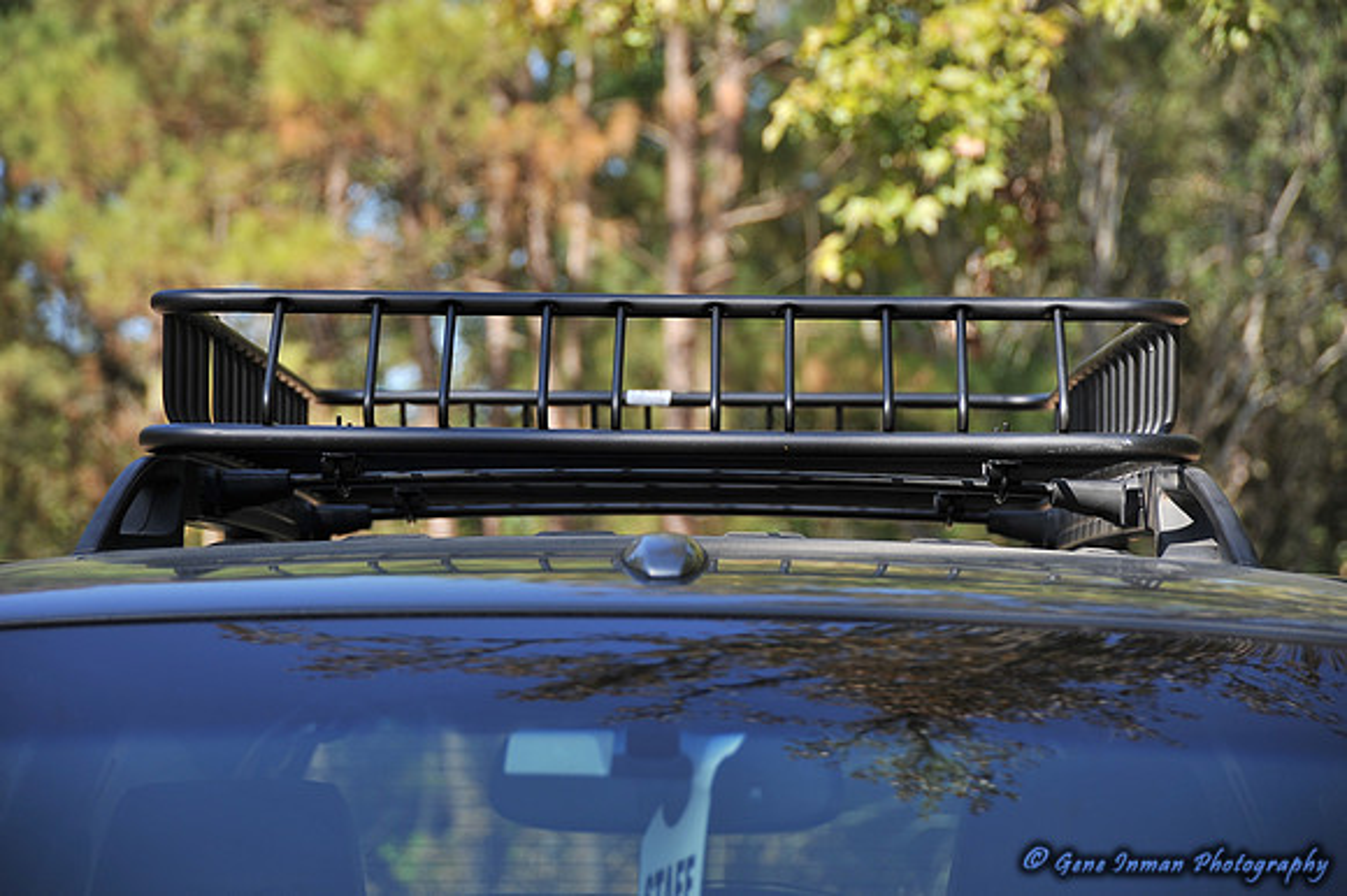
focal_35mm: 120
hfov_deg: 17.1
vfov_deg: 11.4
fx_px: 4487
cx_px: 674
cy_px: 448
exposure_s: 1/400
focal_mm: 120
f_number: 5.6
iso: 200
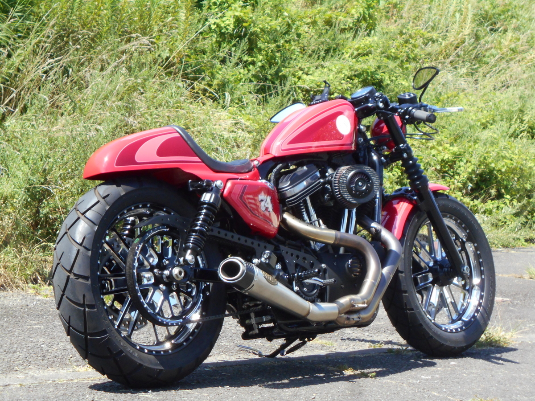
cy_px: 200
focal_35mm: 86
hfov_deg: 22.8
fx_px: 1329
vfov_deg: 17.2
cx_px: 268
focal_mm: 15.4
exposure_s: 1/250
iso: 180
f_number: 6.3
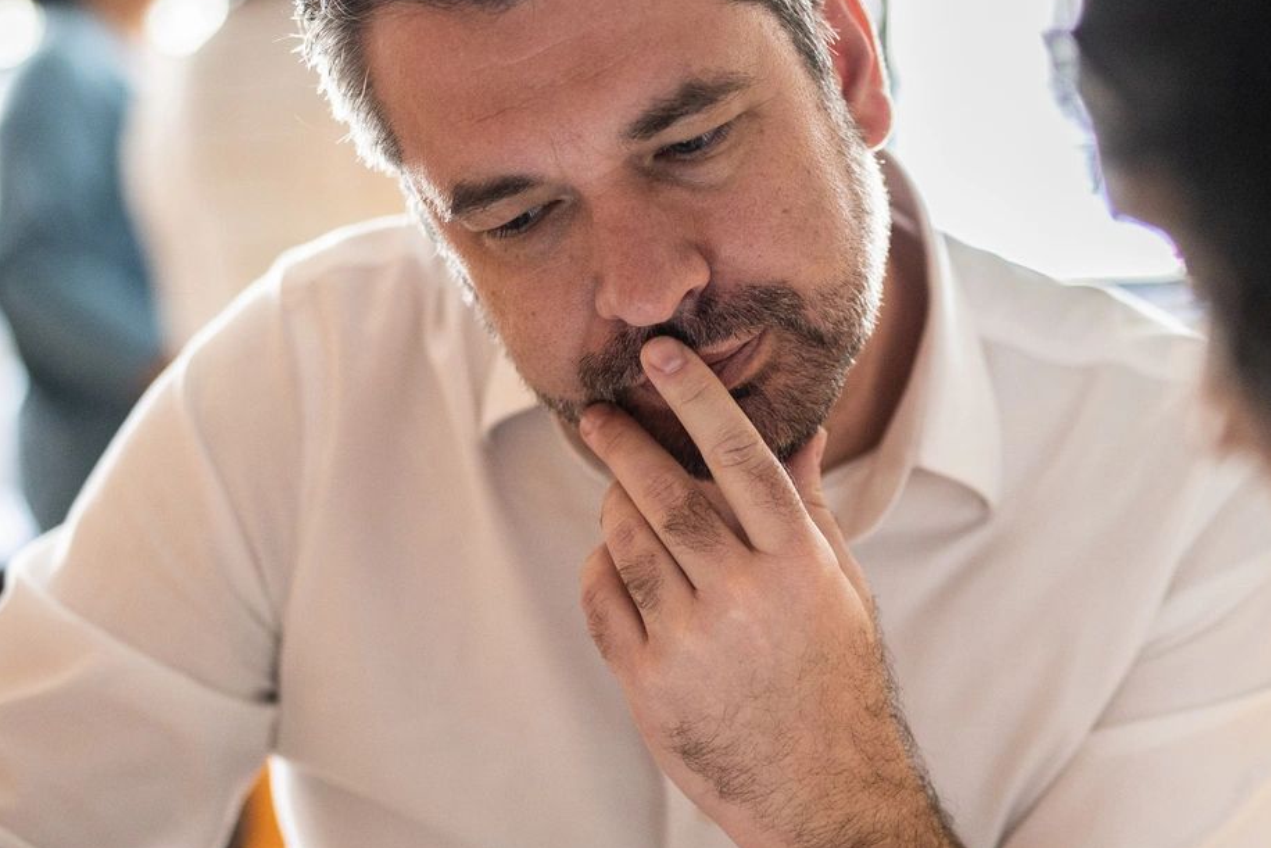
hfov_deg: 25.0
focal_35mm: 81
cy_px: 559
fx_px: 2860
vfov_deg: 16.8
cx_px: 711
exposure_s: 1/200
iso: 500
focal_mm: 35
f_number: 1.2
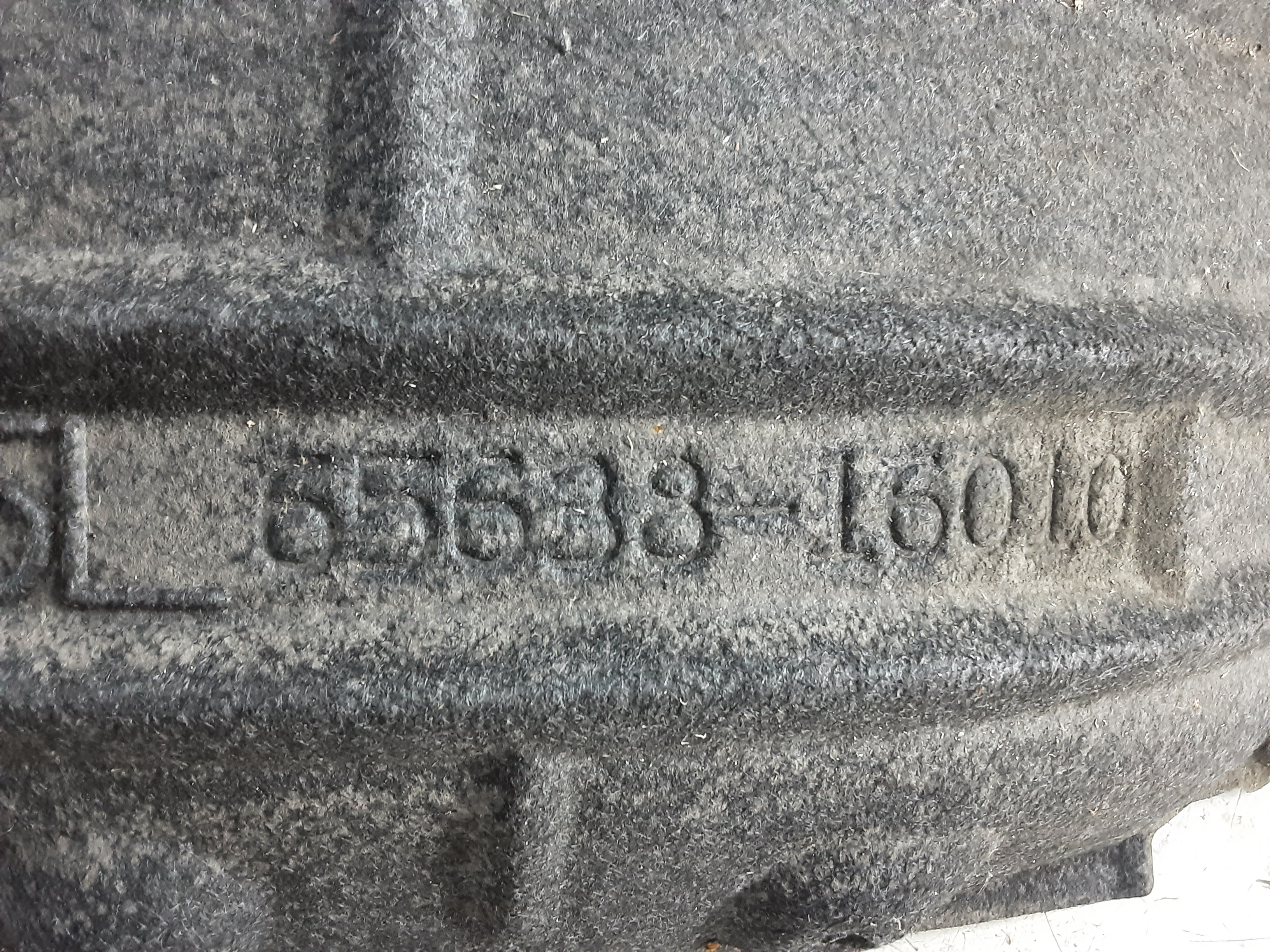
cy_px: 476
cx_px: 635
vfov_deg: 51.4
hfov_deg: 65.3
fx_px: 991
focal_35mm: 27
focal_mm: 2.91
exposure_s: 1/25
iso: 200
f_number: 1.9
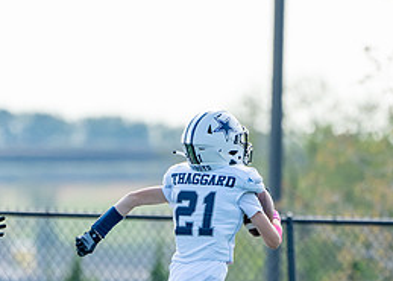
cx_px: 184
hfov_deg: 1.6
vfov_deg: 1.2
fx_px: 13851
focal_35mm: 1241
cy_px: 240
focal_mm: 400
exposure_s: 1/1250
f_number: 5.6
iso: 500
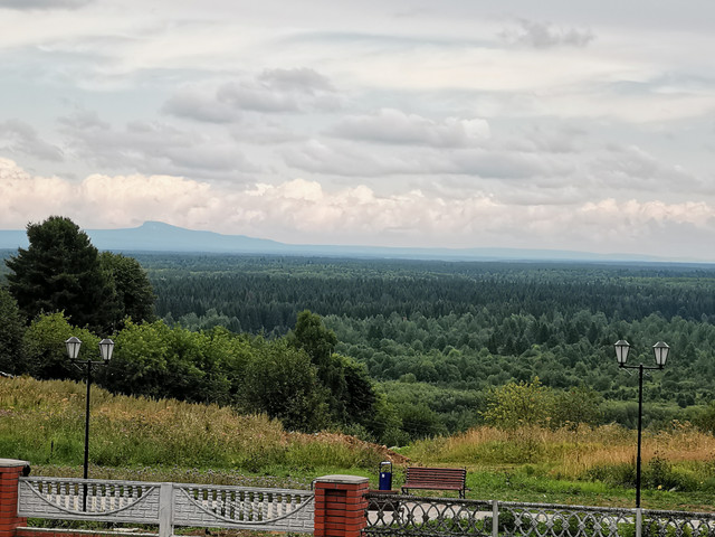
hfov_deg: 17.9
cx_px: 358
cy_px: 268
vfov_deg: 13.5
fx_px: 2272
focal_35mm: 110
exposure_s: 1/536
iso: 50
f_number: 2.4
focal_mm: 7.48
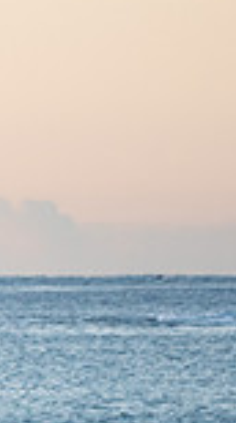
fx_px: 9285
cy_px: 512
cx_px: -549
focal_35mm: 830
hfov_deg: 1.4
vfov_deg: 2.6
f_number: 5.6
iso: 900
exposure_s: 1/800
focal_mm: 200
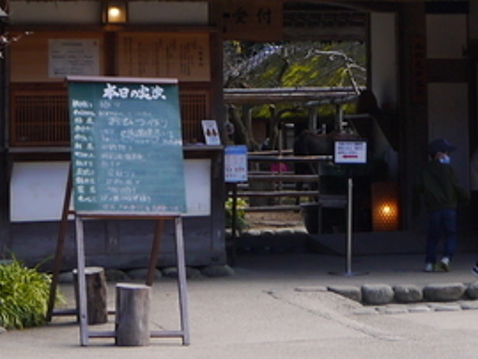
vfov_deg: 9.8
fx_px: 2087
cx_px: 338
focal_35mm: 151
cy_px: -9
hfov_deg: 13.0
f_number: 5.6
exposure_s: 1/200
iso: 160
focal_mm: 17
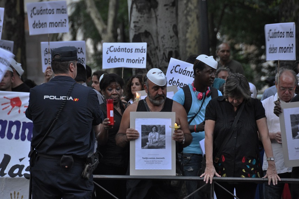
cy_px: 100
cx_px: 150
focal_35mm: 300
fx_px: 2489
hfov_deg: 6.9
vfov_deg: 4.6
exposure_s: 1/25
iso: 800
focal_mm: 200
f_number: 5.6
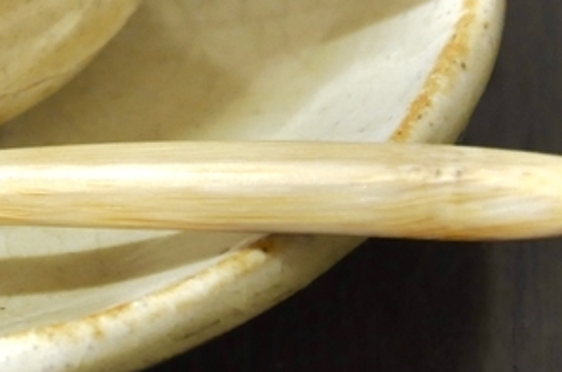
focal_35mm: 402
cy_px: -149
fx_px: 6262
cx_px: -256
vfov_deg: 3.4
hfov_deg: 5.1
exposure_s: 1/30
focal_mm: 66
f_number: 5.3
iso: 800
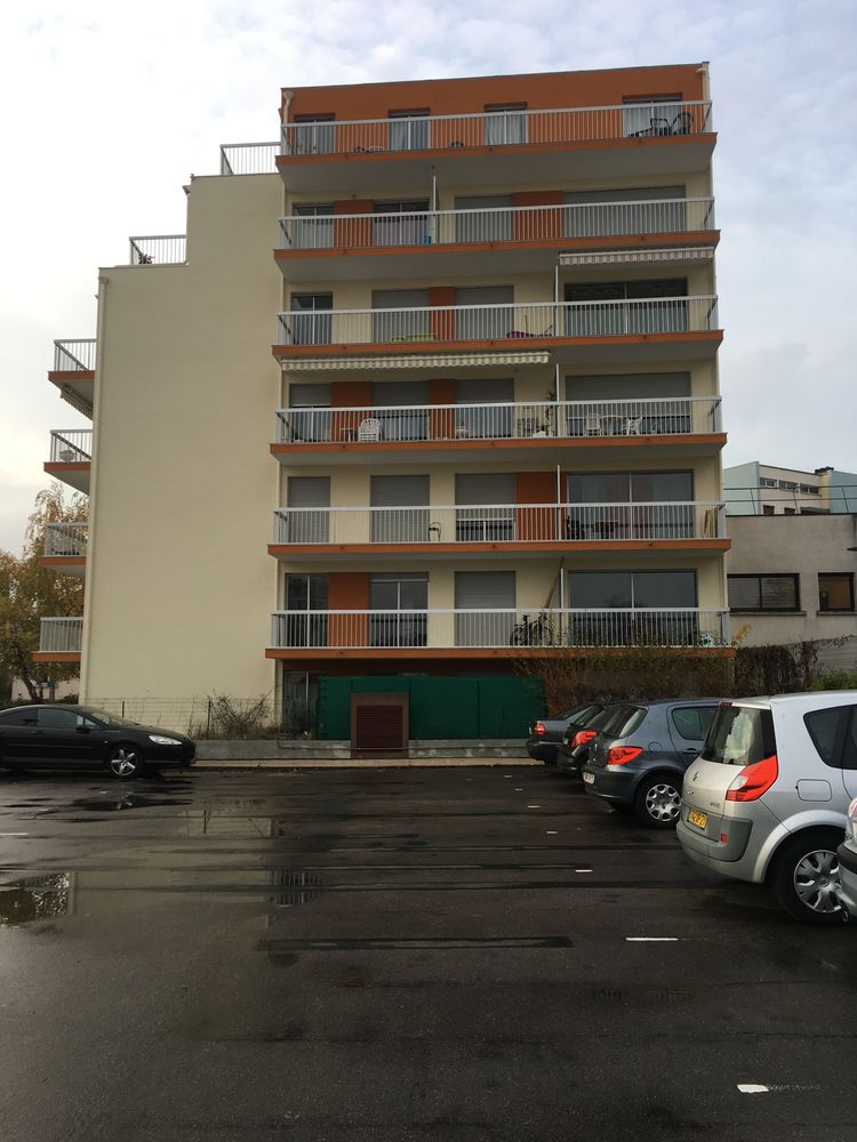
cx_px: 428
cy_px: 571
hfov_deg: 48.2
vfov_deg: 61.7
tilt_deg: +8.5
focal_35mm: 29
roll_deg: -1.2
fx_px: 957
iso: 25
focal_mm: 4.15
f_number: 2.2
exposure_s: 1/170
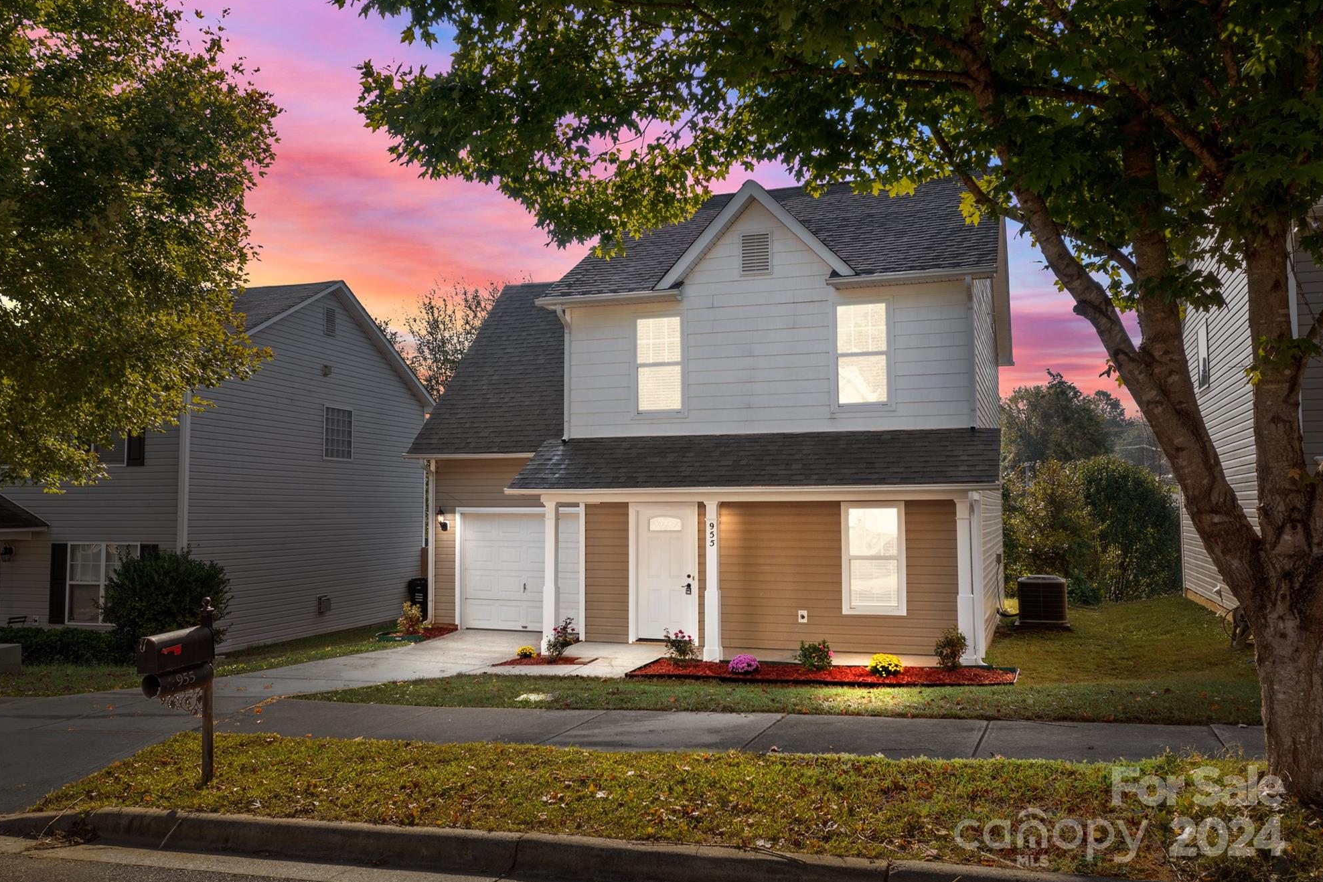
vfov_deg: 45.0
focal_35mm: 29
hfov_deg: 63.6
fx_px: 1066
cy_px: 437
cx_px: 647
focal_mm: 10.26
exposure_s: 1/200
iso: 100
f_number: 4.5
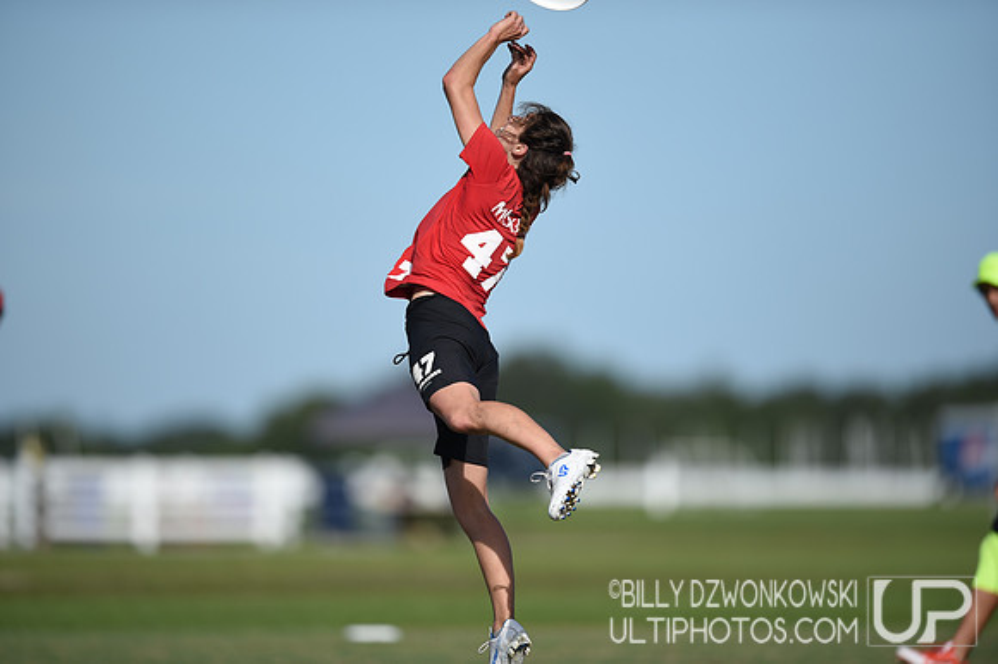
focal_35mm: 400
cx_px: 499
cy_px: 332
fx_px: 11082
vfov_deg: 3.4
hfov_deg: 5.2
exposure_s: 1/2500
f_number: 2.8
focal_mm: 400
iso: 100
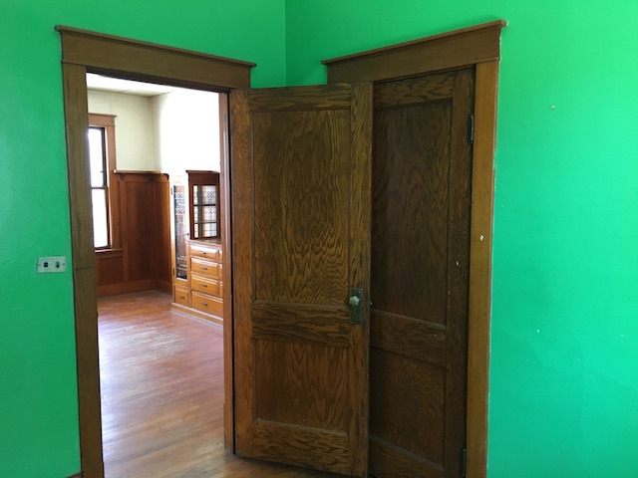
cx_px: 319
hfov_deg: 61.7
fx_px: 534
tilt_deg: -6.4
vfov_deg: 48.2
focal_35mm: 29
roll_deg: -0.5
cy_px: 239
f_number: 2.2
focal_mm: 4.15
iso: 200
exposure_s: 1/30
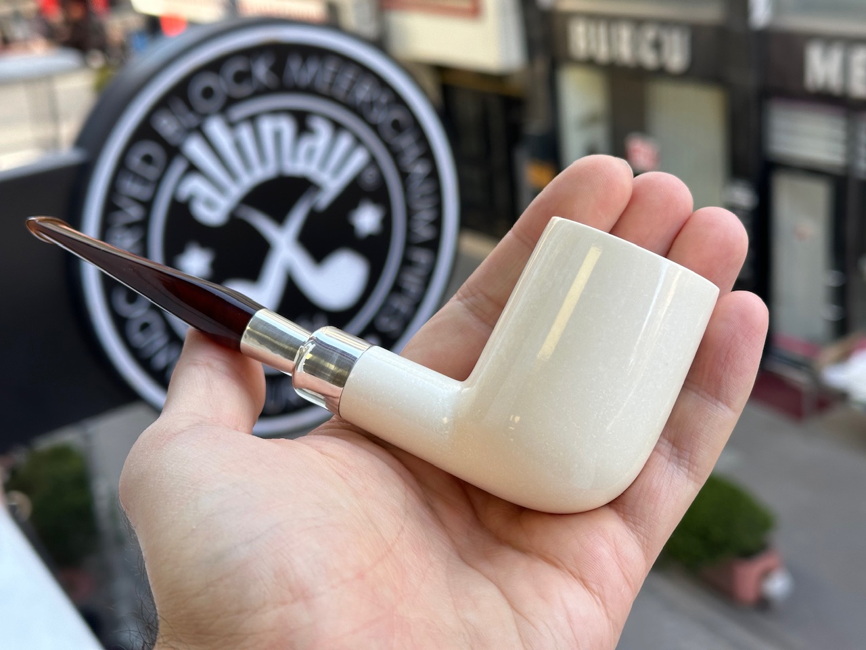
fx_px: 1201
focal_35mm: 48
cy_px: 325
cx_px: 433
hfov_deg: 39.7
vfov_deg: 30.3
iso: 64
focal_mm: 6.86
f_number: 1.78
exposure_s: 1/281
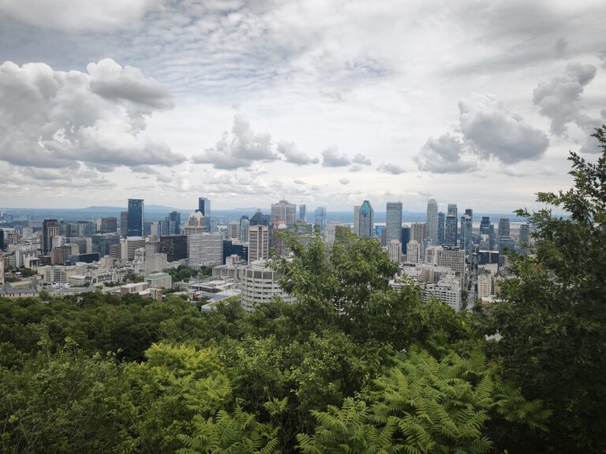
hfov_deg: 73.9
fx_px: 403
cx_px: 303
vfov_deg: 58.9
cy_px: 227
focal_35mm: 23
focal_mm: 6.45
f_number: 1.62
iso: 50
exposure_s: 1/2093
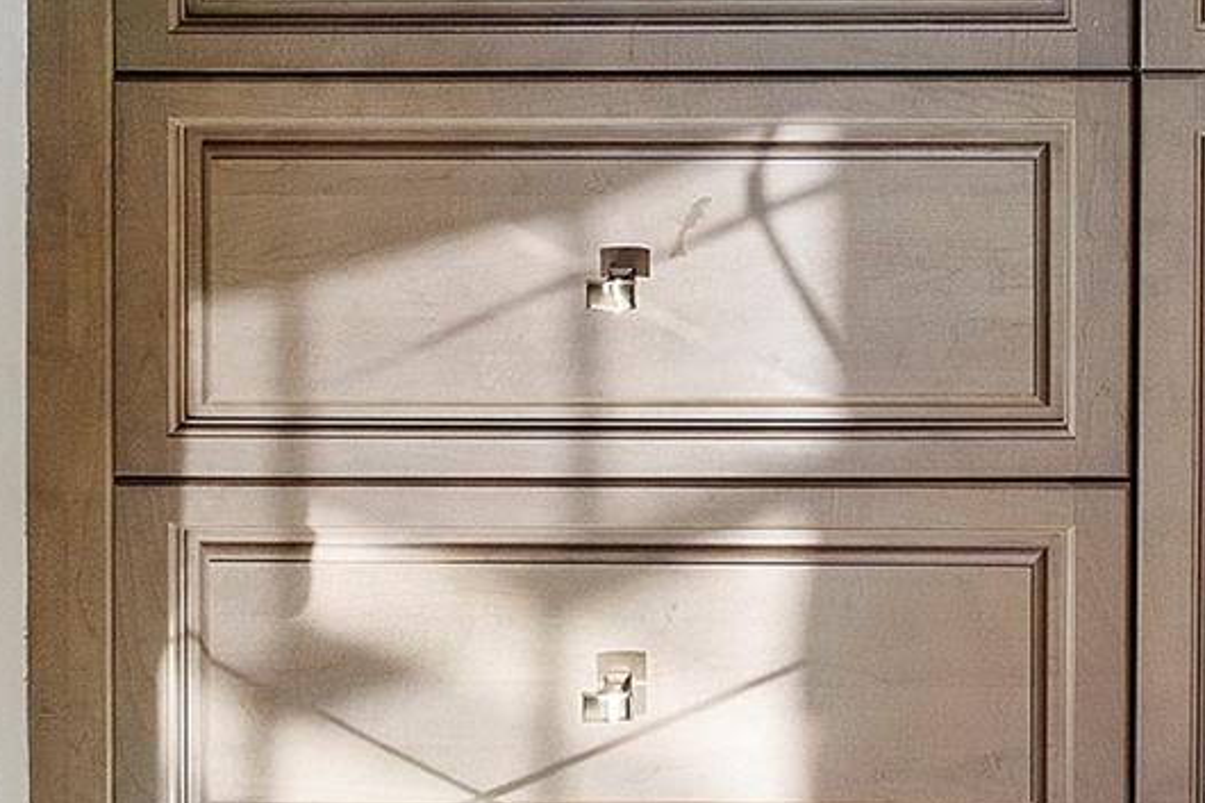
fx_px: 1941
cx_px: 1257
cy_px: -545
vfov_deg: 19.1
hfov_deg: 31.4
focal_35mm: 58
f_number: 11
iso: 160
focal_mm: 10
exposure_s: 1/20
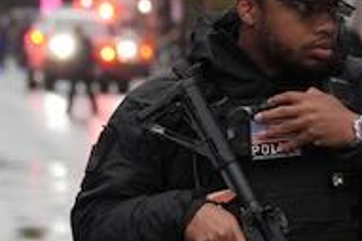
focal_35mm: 470
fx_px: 4722
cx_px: -244
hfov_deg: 4.4
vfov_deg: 2.9
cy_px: 102
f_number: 4.5
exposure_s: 1/800
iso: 2500
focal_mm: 100
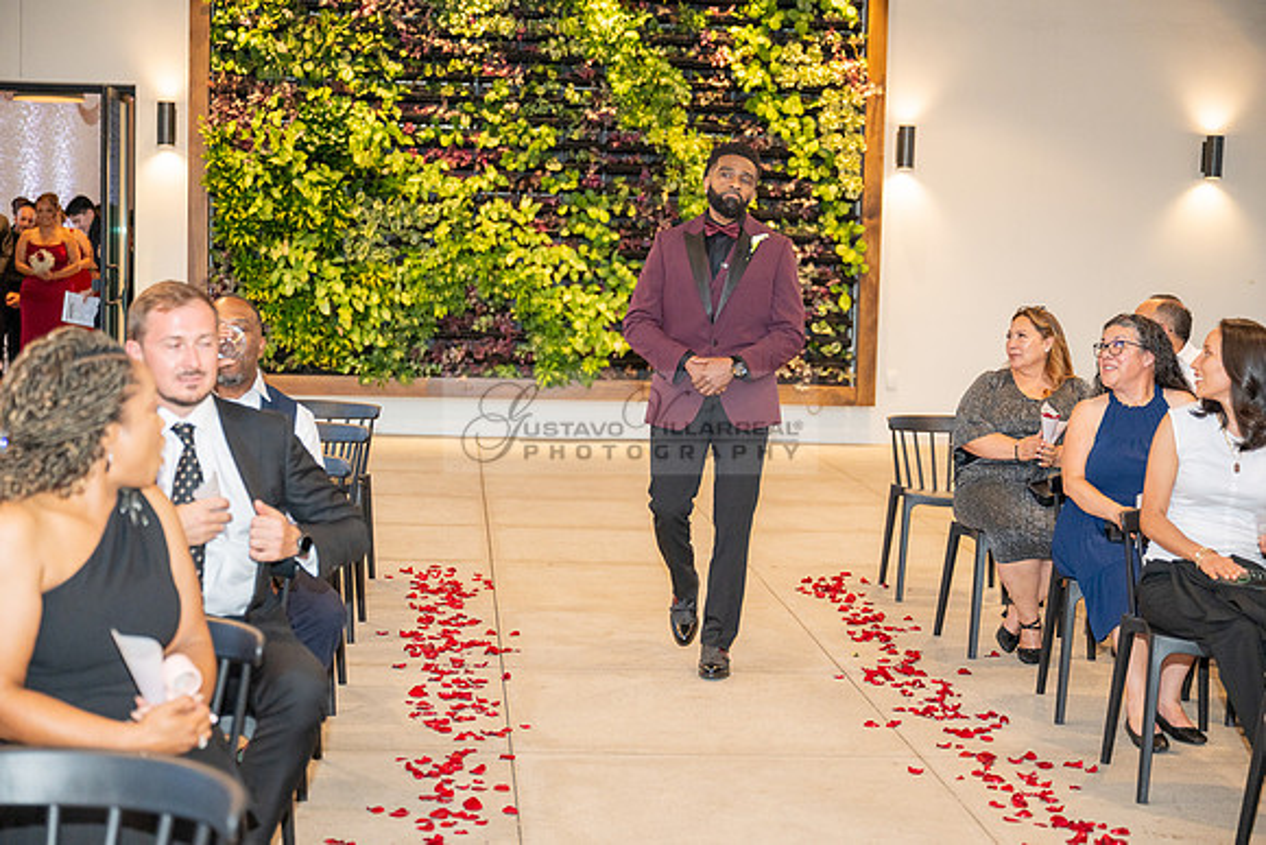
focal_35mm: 58
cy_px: 422
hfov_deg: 34.5
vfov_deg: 23.4
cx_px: 633
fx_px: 2040
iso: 1000
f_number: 2.8
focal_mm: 58
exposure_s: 1/200
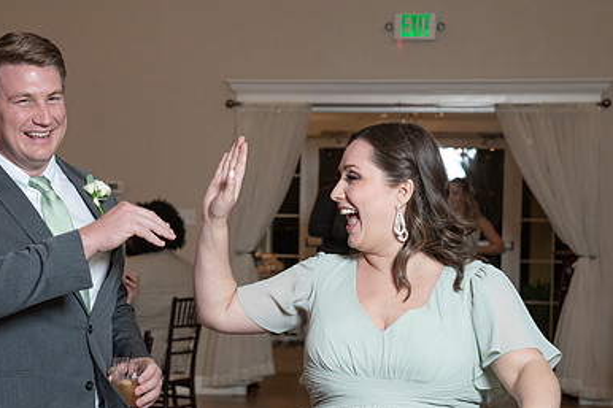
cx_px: 214
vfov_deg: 12.2
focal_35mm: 112
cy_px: 291
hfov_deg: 18.2
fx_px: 1906
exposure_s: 1/200
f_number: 5.6
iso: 2000
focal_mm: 70
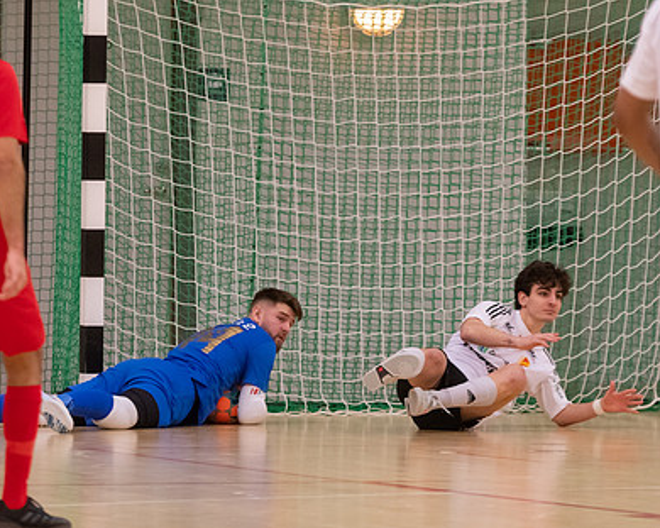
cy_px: 448
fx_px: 8048
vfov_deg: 3.8
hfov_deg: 4.7
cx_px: 373
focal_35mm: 412
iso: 640
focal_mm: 140
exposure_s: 1/800
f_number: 3.2
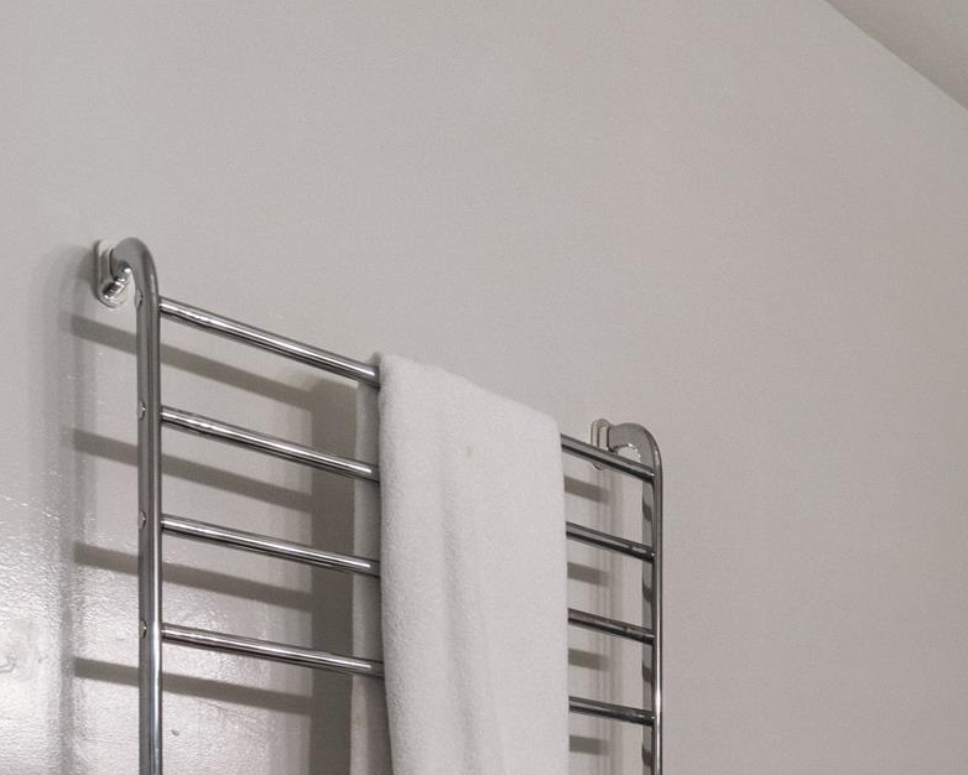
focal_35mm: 48
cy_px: 1018
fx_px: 1375
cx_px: 922
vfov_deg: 26.5
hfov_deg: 35.7
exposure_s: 1/10
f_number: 8
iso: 1250
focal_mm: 16
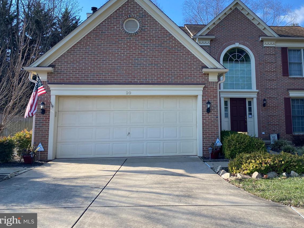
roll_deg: -0.2
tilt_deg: +5.7
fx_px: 290
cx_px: 183
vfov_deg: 42.6
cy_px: 84
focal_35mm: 33
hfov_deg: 54.9
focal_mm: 4.25
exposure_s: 1/998
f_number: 1.8
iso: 32
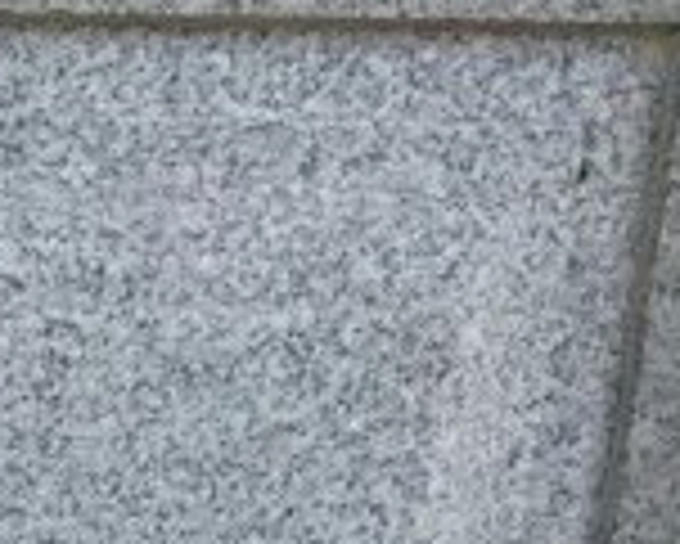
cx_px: -716
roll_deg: -0.4
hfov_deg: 12.9
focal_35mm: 128
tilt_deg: -17.2
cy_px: 899
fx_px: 2578
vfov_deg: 11.4
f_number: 2.4
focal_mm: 3.3
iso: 25
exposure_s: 1/622
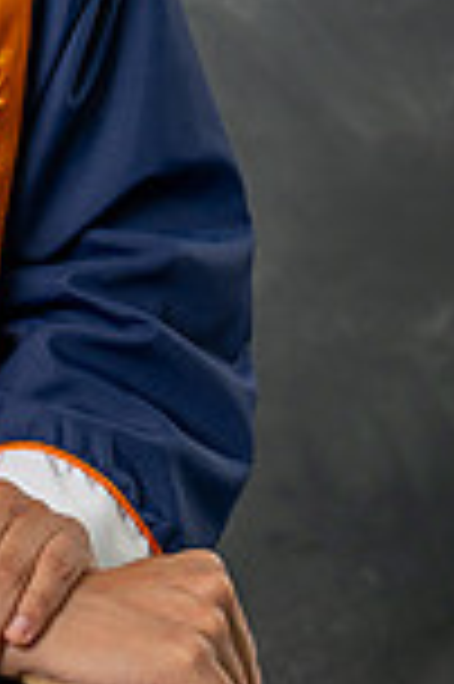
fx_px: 6294
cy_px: -65
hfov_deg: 4.1
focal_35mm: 332
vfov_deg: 6.2
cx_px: -232
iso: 200
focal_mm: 58
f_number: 4
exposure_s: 1/200
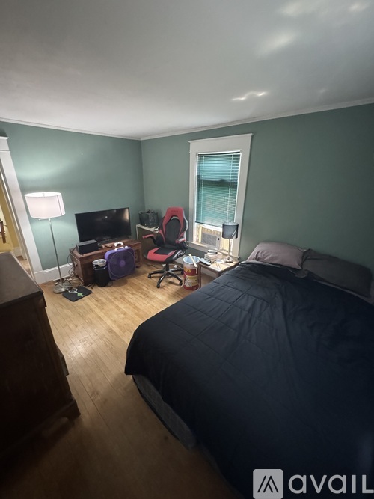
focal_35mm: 14
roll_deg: +0.5
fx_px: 202
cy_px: 250
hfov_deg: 85.7
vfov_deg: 102.1
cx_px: 187
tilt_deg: -21.7
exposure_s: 1/47
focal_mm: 2.22
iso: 1250
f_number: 2.2
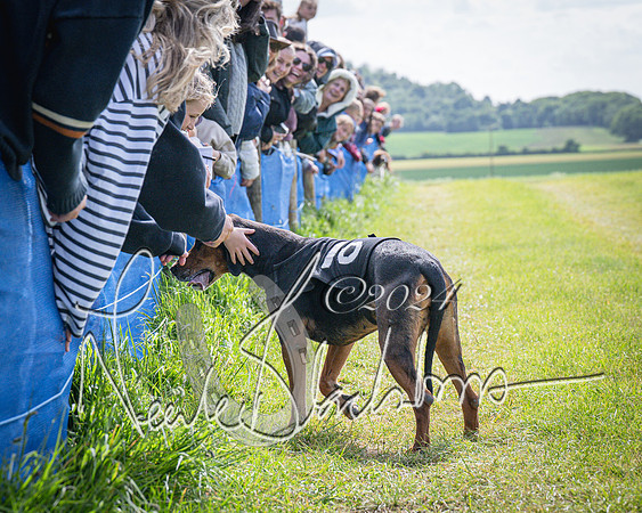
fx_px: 2860
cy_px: 211
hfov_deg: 12.8
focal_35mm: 151
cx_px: 275
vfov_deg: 10.3
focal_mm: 70
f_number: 4.5
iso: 400
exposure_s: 1/1600
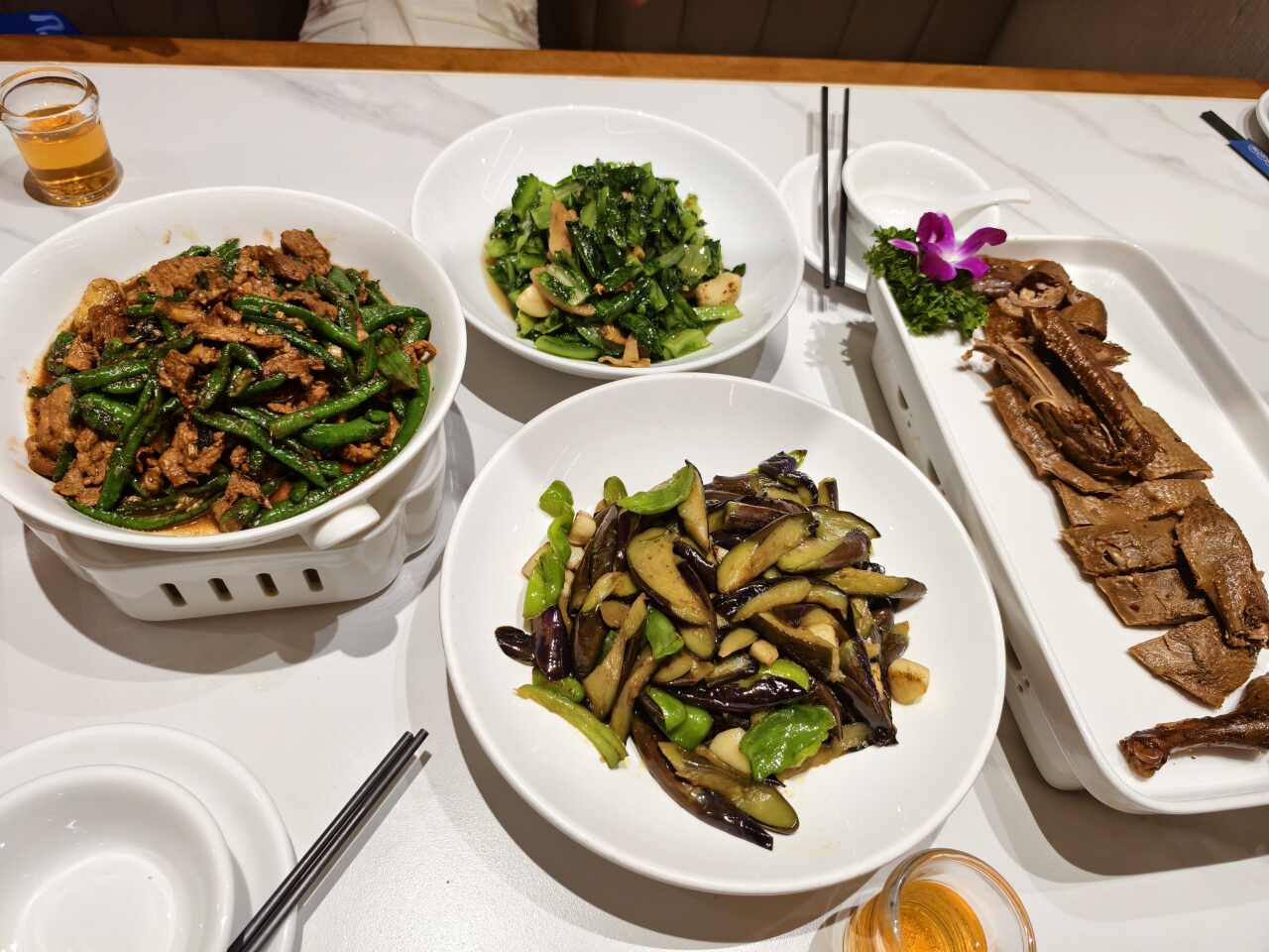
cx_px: 634
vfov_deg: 58.9
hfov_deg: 73.9
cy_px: 476
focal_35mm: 23
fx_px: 843
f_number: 1.57
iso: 90
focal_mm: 5.6
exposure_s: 1/100
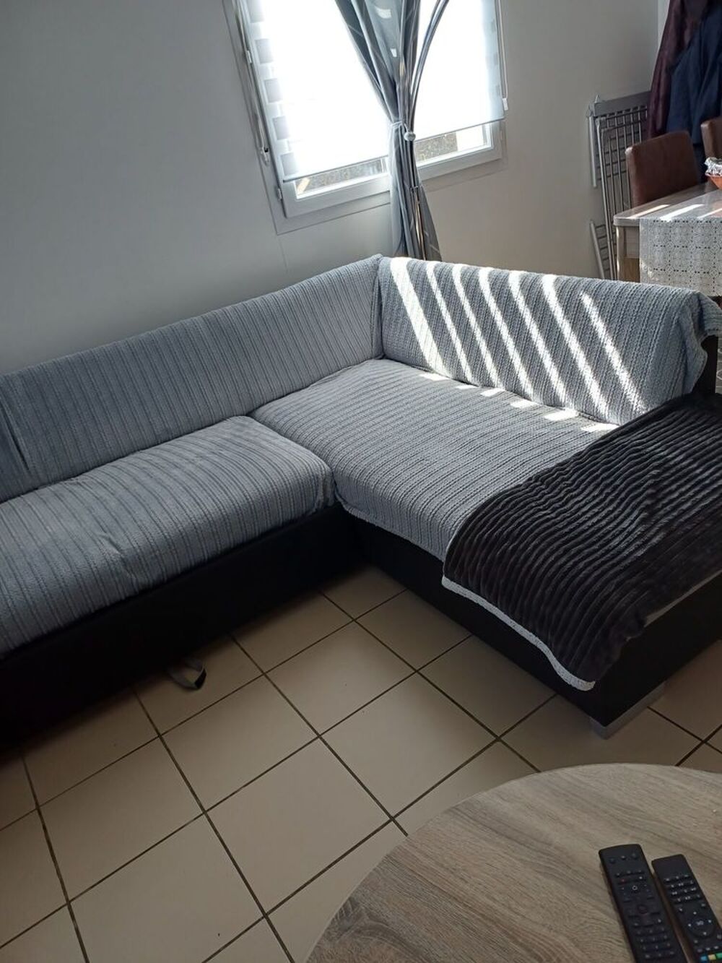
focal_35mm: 25
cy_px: 482
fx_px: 695
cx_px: 361
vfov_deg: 69.4
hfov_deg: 54.9
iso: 100
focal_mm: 4.65
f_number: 1.8
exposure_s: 1/100
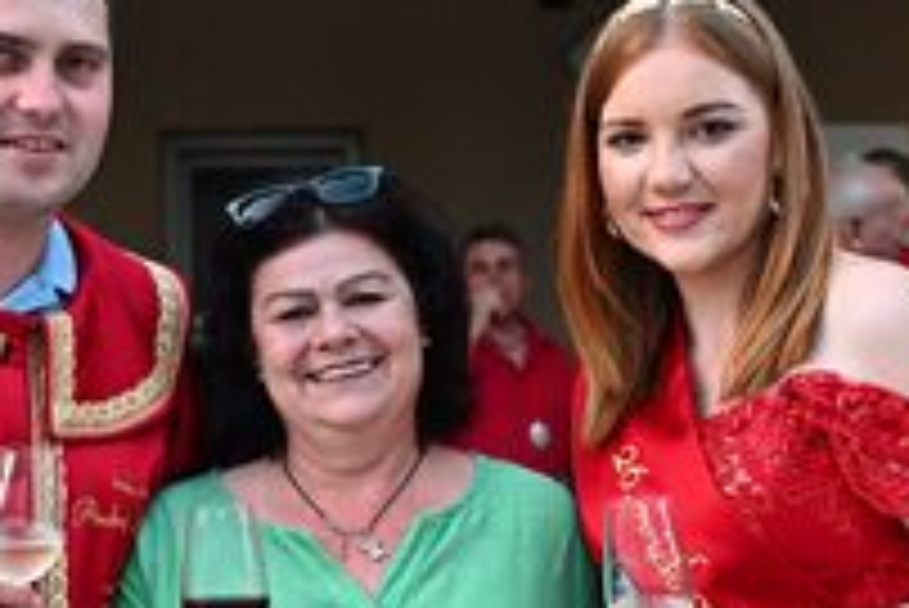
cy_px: 518
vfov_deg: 17.3
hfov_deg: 25.9
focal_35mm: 78
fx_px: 1971
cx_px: 328
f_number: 4.5
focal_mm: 35
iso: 1000
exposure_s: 1/200
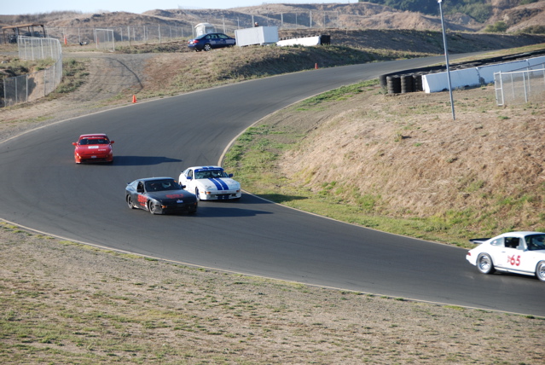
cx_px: 272
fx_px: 2160
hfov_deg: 14.4
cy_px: 182
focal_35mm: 142
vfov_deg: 9.7
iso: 200
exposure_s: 1/500
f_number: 5.6
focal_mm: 95
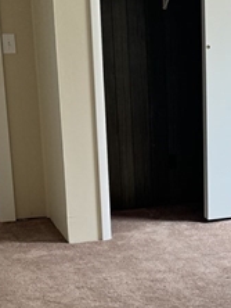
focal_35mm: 83
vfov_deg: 23.2
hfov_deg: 17.3
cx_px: 248
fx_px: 737
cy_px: 239
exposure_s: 1/105
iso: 200
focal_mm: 6.76
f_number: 1.78
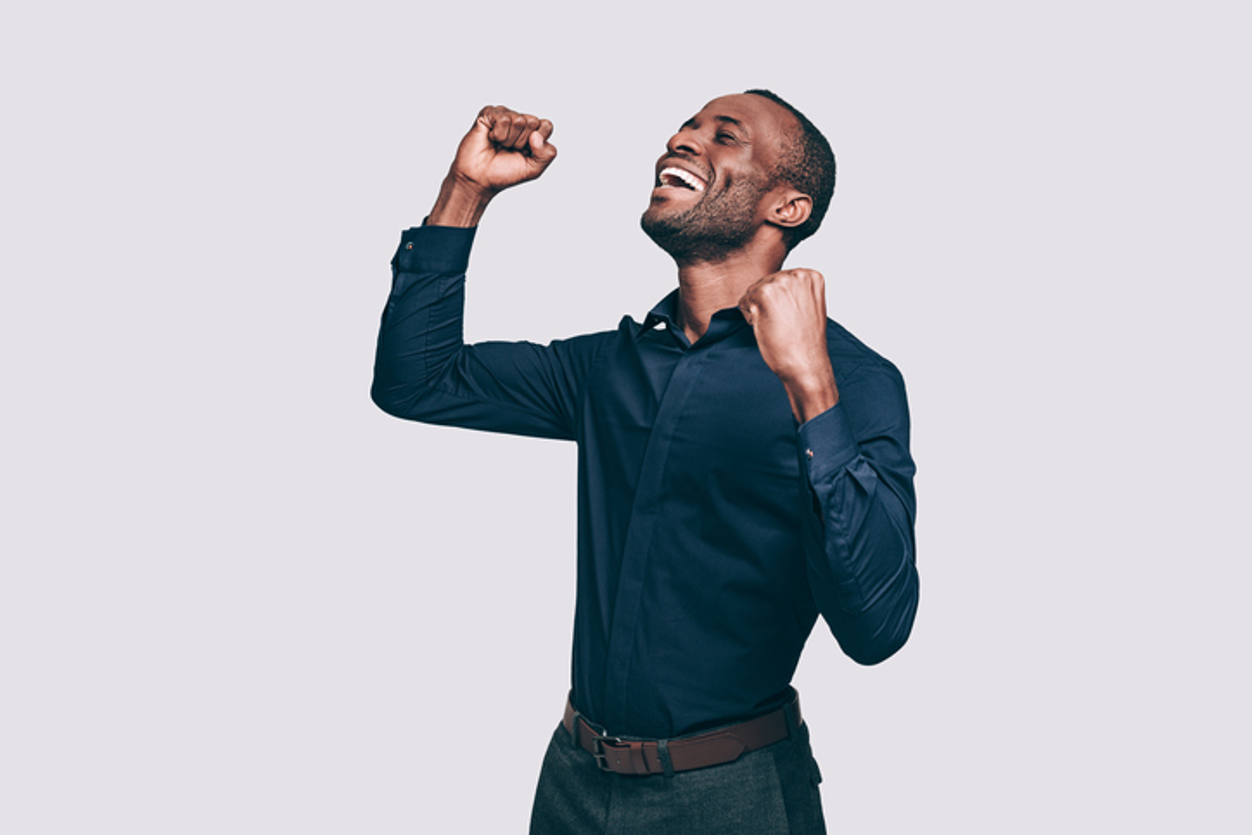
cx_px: 626
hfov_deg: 39.6
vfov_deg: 27.0
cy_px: 418
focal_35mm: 50
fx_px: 1739
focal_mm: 50
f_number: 7.1
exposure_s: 1/160
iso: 100
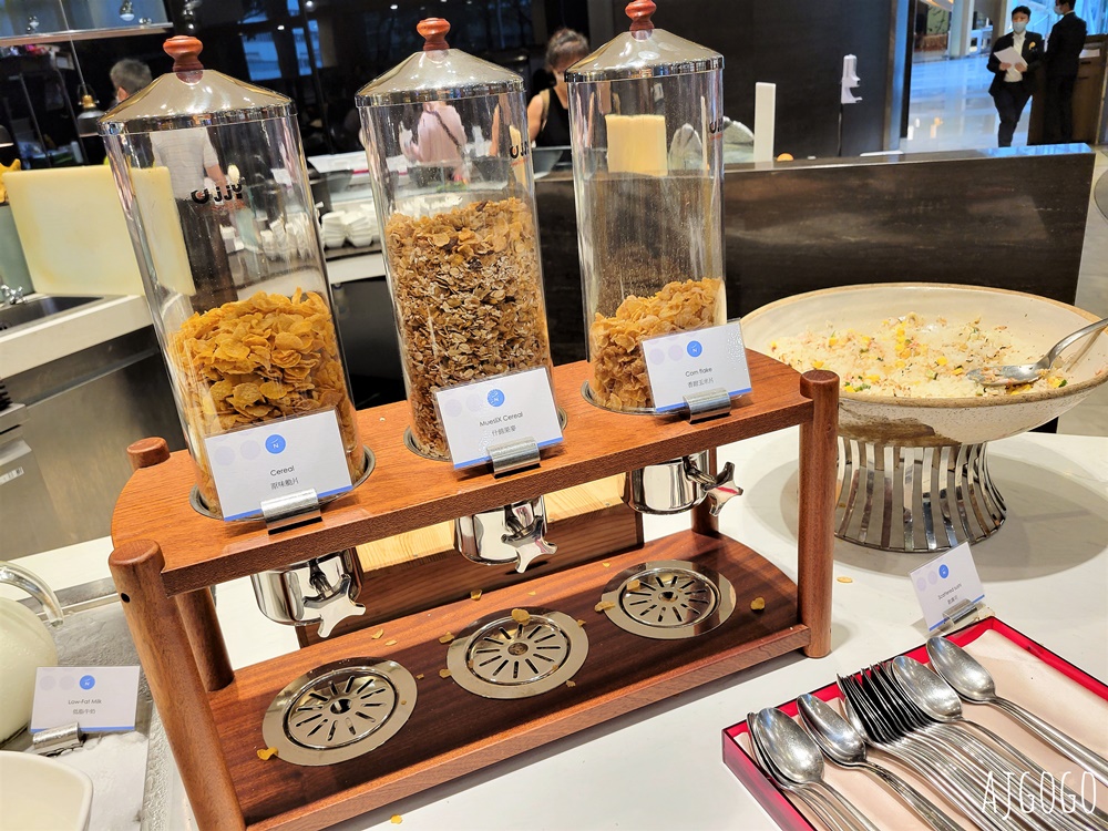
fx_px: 832
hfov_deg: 67.3
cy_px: 416
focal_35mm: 26
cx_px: 554
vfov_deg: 53.1
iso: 160
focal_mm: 5.4
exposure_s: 1/120
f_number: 1.8
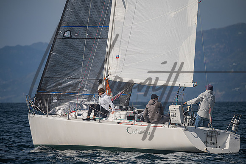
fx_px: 2378
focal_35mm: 348
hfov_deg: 5.9
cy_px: 82
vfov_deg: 4.0
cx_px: 123
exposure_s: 1/5000
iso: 320
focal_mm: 340
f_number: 6.3
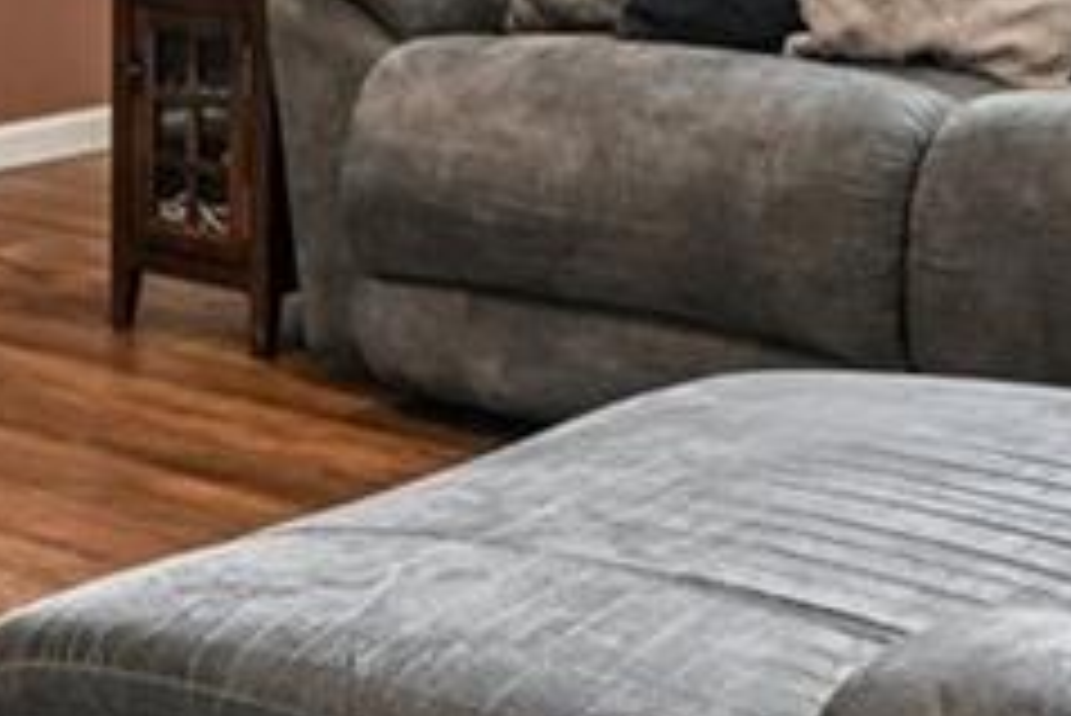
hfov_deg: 21.2
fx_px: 2798
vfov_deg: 13.6
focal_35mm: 94
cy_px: -387
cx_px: 112
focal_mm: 14
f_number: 8
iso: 125
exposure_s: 1/15
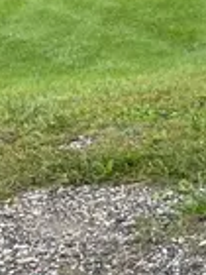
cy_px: 203
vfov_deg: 14.5
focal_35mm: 136
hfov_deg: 9.5
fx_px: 1079
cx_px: 518
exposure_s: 1/121
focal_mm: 4.2
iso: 40
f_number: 1.6
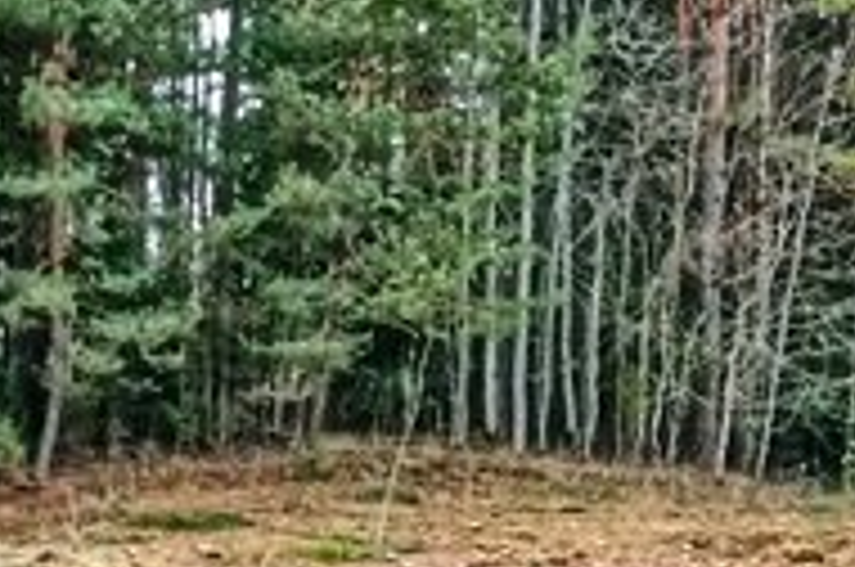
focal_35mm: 139
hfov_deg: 14.7
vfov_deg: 9.8
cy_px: 457
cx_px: 670
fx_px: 3296
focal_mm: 22
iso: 1600
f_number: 8
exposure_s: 1/200
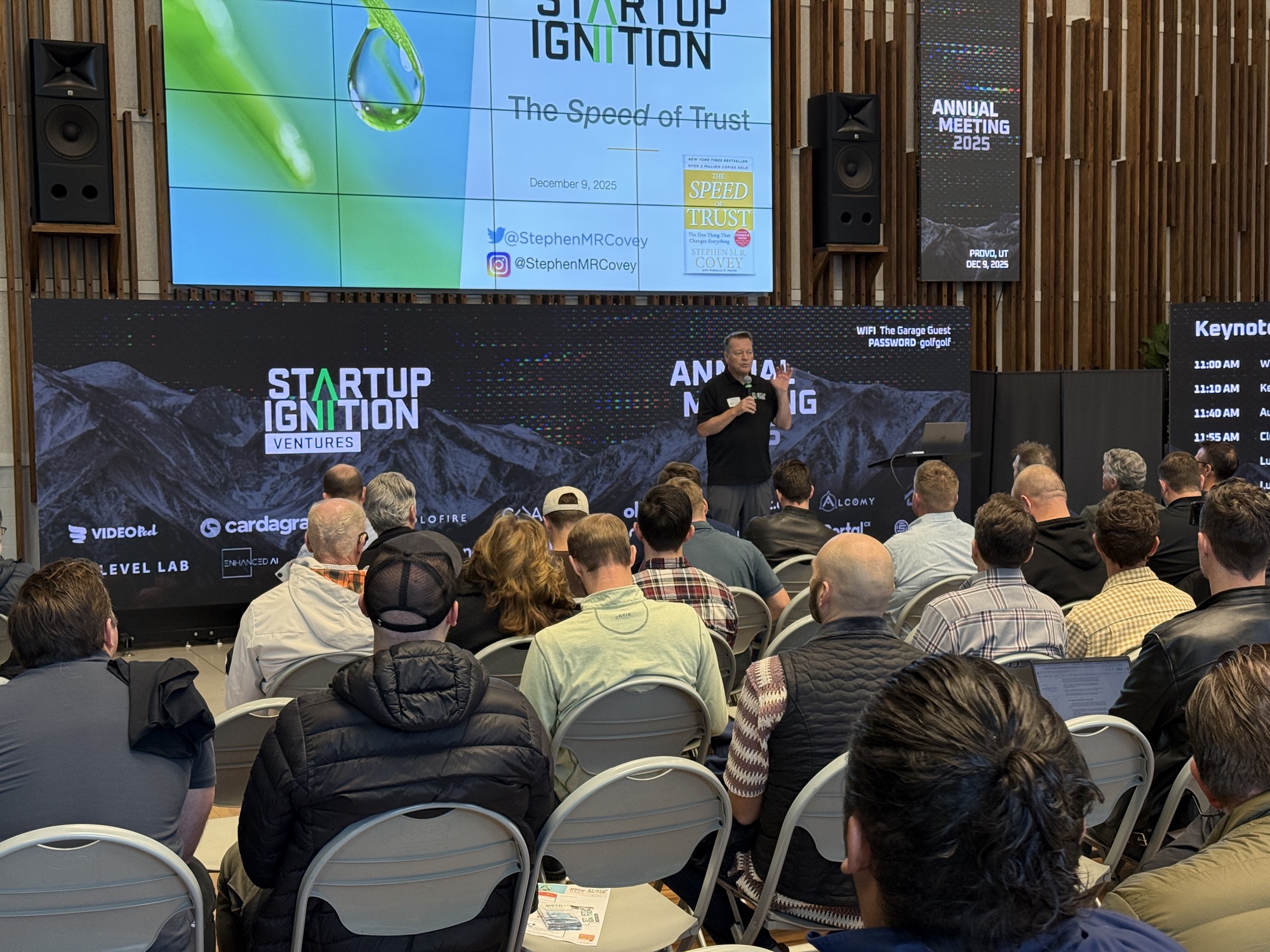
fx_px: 1761
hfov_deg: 39.7
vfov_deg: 30.3
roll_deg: +0.3
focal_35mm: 48
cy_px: 476
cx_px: 635
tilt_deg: -3.0
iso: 125
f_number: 1.78
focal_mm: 6.76
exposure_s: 1/60
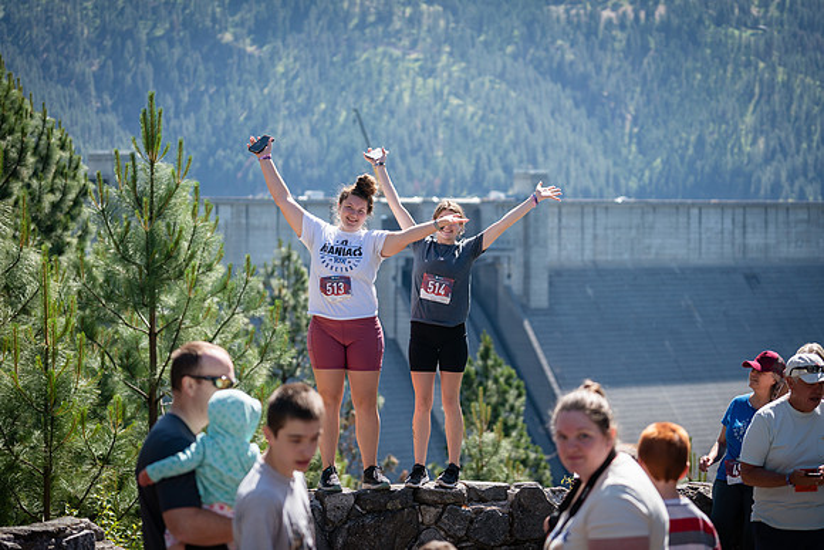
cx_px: 415
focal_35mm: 113
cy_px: 275
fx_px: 2577
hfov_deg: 18.2
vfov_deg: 12.2
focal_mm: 111
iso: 125
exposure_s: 1/500
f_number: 4
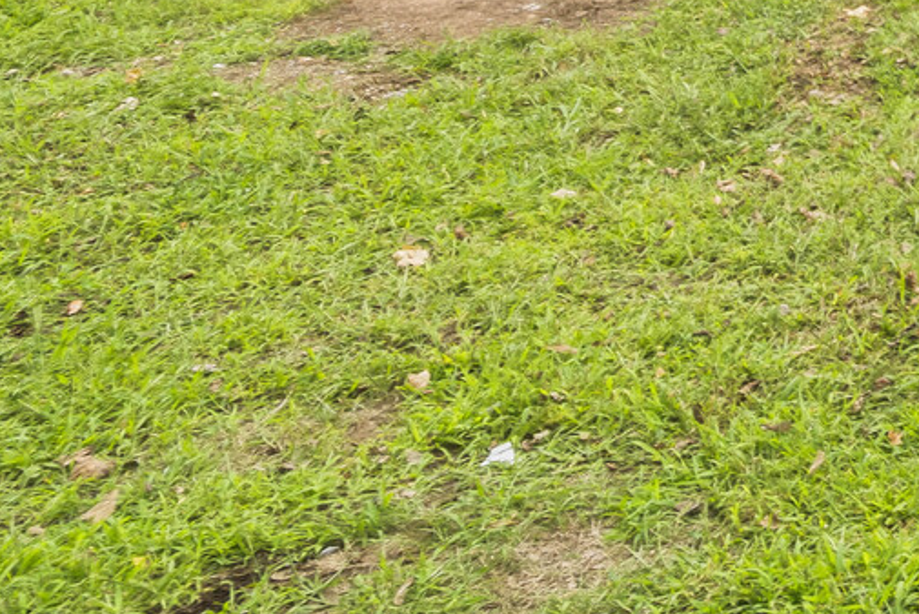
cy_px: -594
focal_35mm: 73
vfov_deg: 15.3
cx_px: 2033
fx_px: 1864
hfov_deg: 16.6
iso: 320
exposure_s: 1/10
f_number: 8
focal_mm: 12
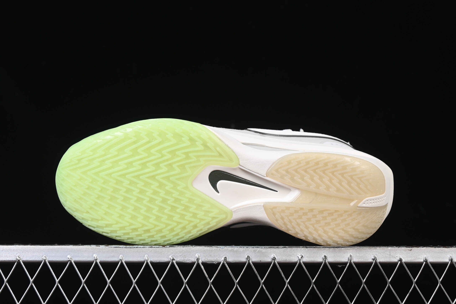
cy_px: 152
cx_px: 228
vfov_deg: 18.2
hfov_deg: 27.0
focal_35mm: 75
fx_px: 950
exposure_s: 1/80
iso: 160
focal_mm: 50
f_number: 7.1
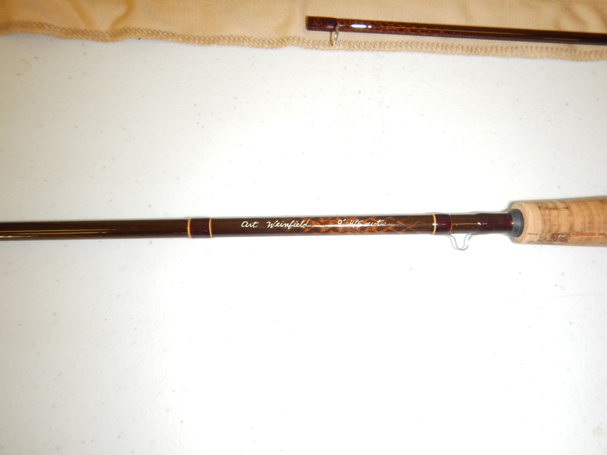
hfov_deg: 71.6
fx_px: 421
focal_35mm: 24
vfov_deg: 56.8
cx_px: 304
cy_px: 228
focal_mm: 4.3
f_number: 2.8
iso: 200
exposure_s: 1/30
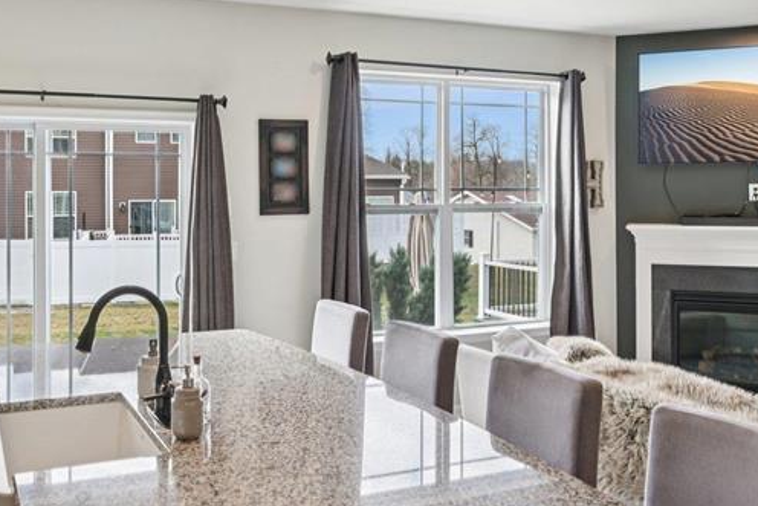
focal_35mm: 36
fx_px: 760
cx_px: 281
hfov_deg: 52.4
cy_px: 206
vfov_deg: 36.7
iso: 160
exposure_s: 1/15
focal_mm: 16.5
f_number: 8
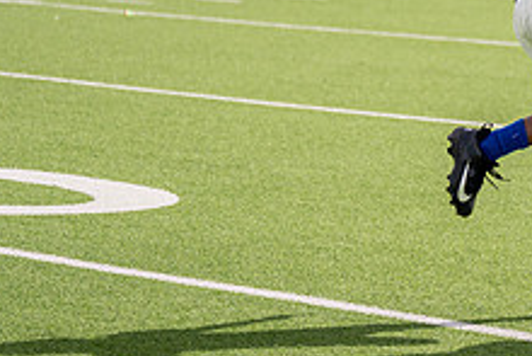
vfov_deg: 6.3
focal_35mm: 217
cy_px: -80
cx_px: 769
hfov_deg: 9.3
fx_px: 3209
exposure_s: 1/4000
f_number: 2.8
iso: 250
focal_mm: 70
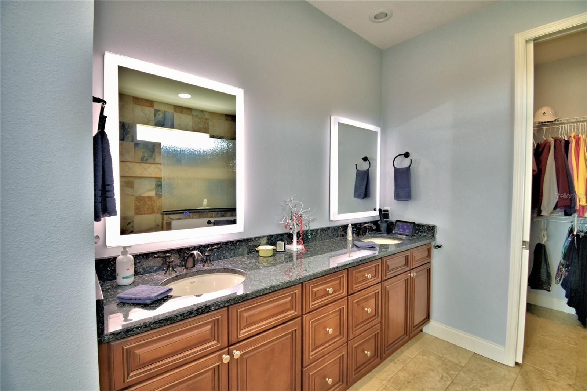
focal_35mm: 15
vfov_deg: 77.3
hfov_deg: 100.4
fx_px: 245
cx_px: 294
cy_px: 196
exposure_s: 1/50
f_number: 4.5
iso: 200
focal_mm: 10
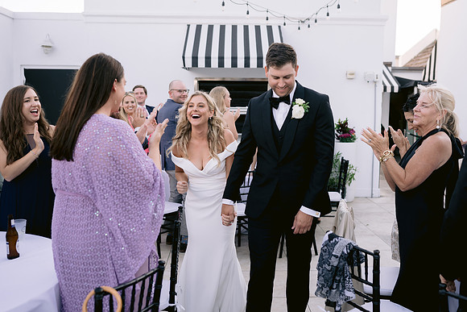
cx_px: 234
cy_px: 149
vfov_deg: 36.3
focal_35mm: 37
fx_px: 475
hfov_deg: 52.4
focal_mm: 35
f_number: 2.8
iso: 200
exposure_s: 1/400
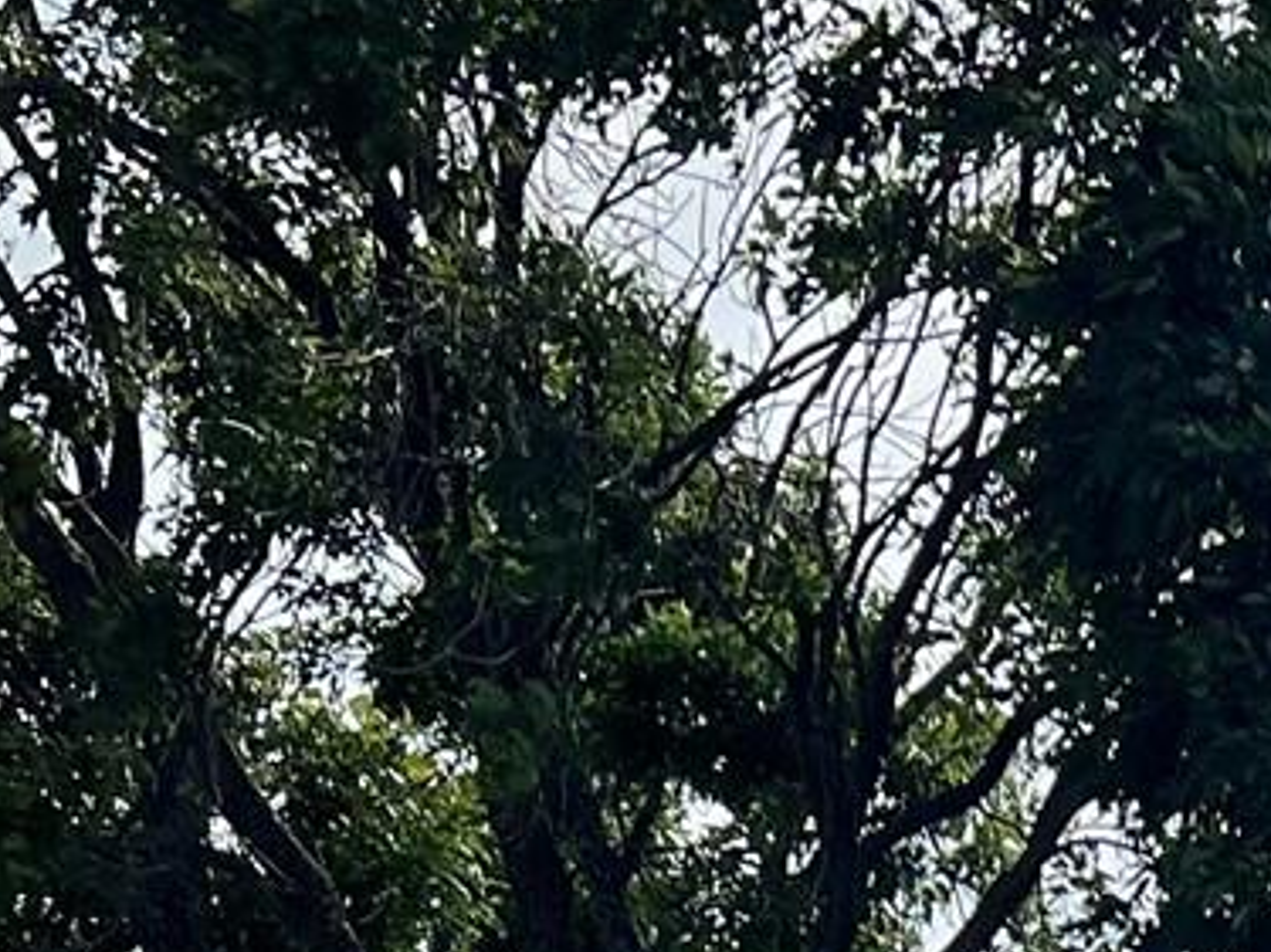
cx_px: 1718
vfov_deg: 9.1
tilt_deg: -5.4
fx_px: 5212
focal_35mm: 142
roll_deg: +1.6
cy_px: 2463
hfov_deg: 13.3
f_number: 1.5
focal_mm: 5.7
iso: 50
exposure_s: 1/6579
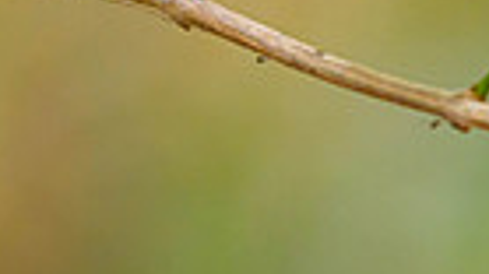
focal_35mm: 2217
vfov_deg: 0.5
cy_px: -286
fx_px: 28730
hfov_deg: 1.0
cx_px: -112
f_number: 4.5
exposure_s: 1/3200
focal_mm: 400
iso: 1400
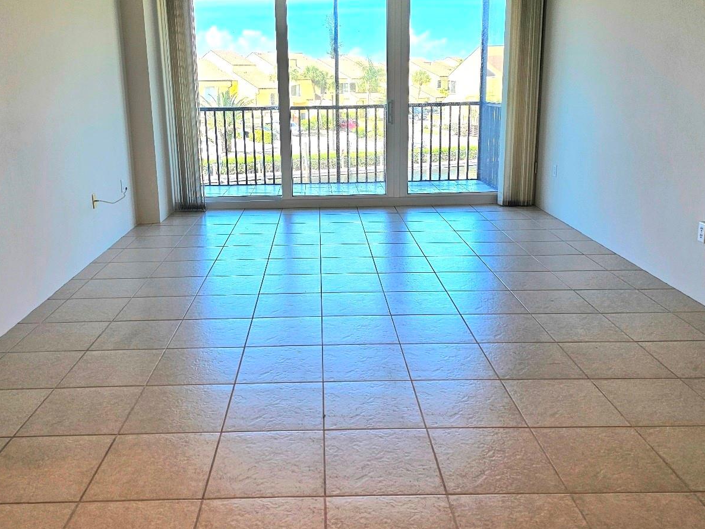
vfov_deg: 45.1
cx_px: 331
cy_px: 204
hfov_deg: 58.3
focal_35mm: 31
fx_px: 631
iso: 50
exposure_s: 1/120
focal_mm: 6.3
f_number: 1.7
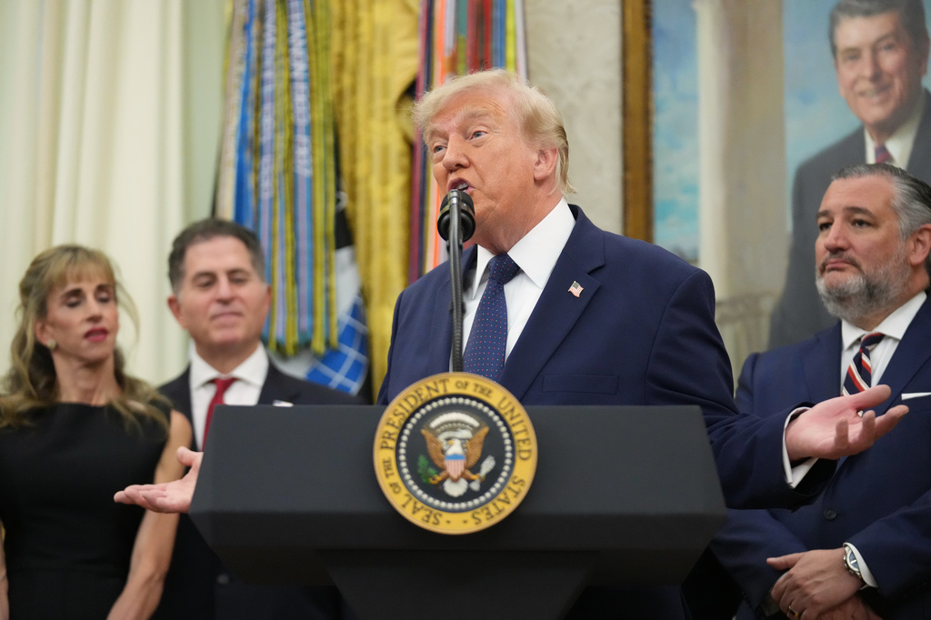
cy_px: 310
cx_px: 466
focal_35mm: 110
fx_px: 2844
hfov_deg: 18.6
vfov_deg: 12.4
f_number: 2.8
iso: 6400
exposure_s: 1/500
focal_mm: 110
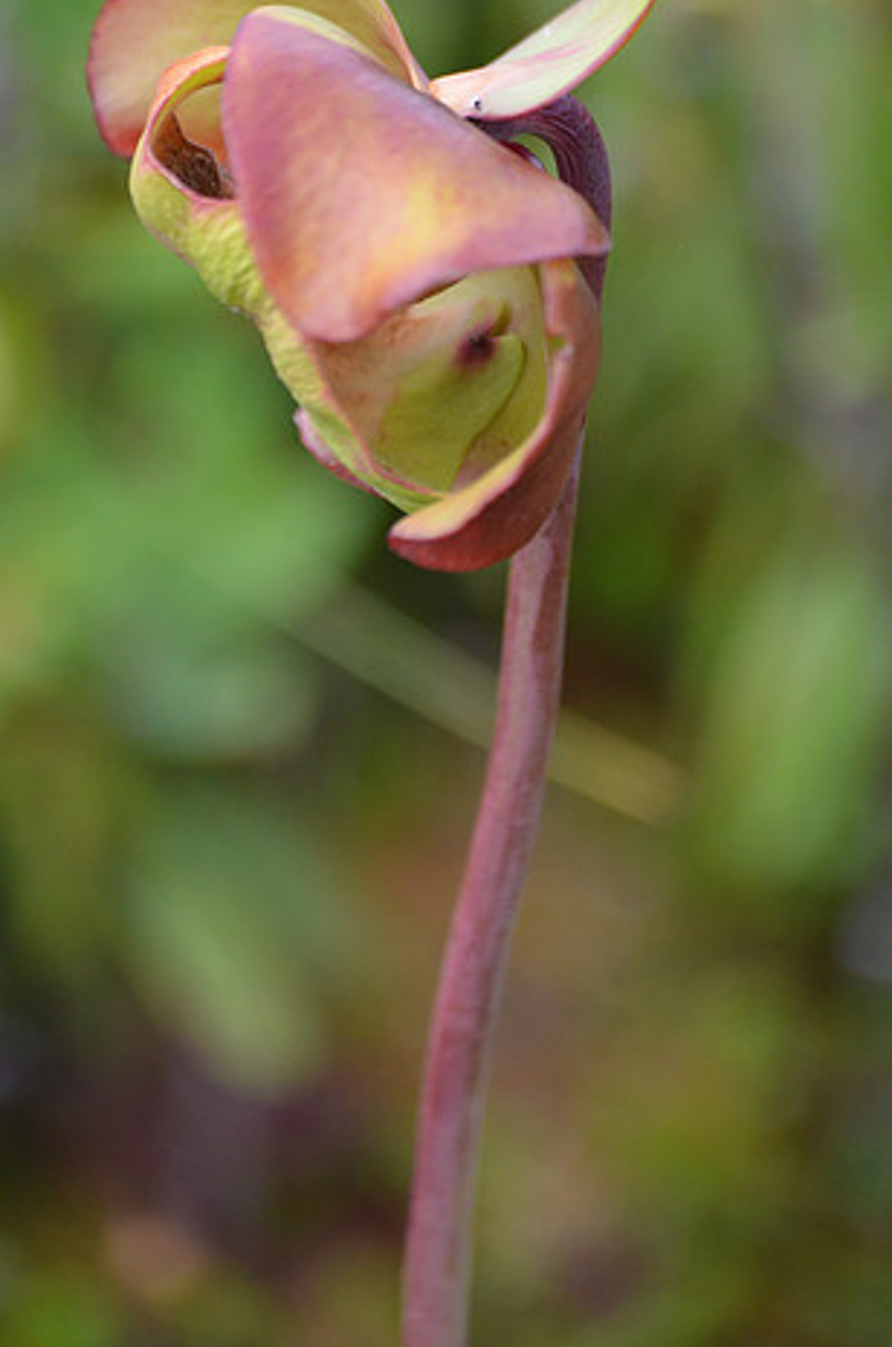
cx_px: 397
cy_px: 510
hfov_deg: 2.4
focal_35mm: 561
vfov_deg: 3.7
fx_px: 20943
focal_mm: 300
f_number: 5.6
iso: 800
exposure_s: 1/800
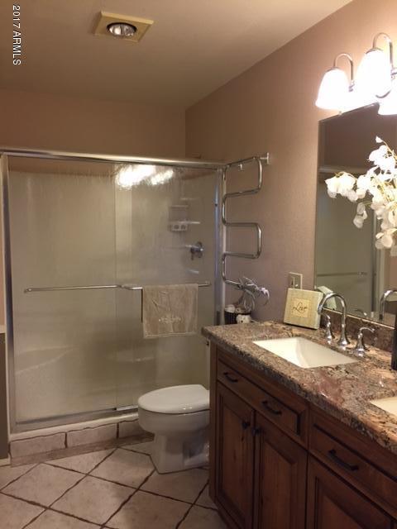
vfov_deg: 61.7
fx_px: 443
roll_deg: +0.3
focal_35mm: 29
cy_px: 264
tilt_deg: -5.6
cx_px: 198
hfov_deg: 48.2
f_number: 2.2
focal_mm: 4.15
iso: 125
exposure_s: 1/30
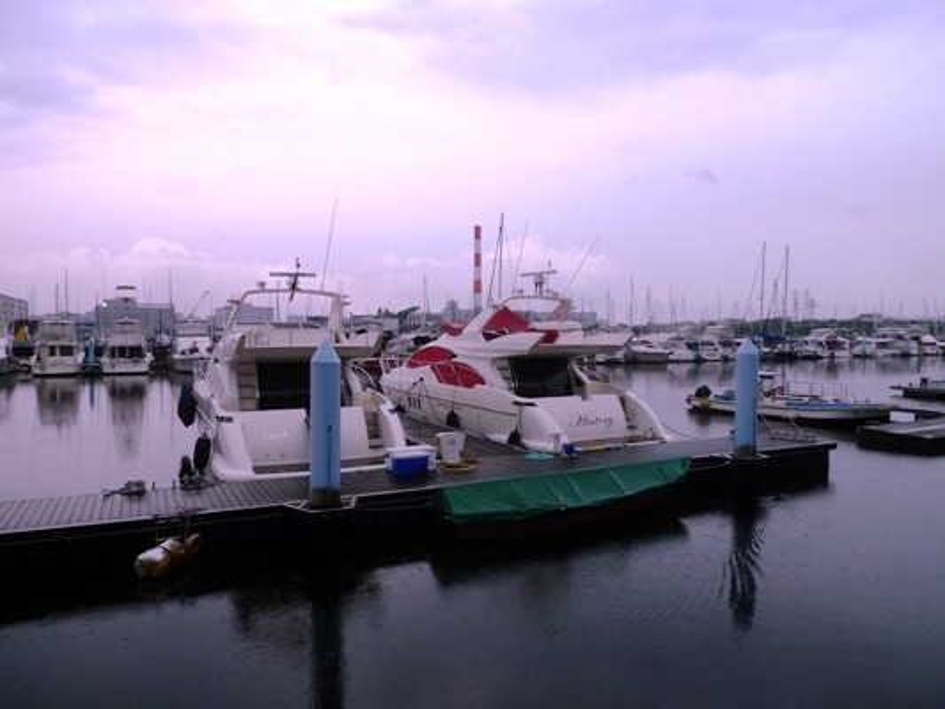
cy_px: 354
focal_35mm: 24
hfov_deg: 71.6
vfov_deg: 56.8
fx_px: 655
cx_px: 472
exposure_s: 1/250
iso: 80
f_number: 2.8
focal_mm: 5.1
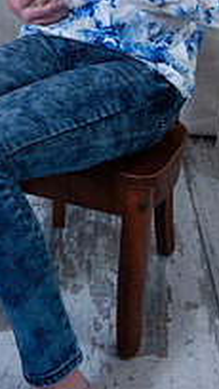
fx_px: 763
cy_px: -34
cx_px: 85
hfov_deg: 16.3
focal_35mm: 74
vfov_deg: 26.4
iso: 100
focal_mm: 32
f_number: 5.6
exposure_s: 1/125
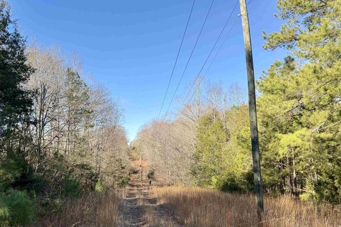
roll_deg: +0.0
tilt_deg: +2.4
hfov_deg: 65.4
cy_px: 140
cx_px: 156
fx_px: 265
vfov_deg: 46.0
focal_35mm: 28
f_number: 1.78
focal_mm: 6.76
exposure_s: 1/1271
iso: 100
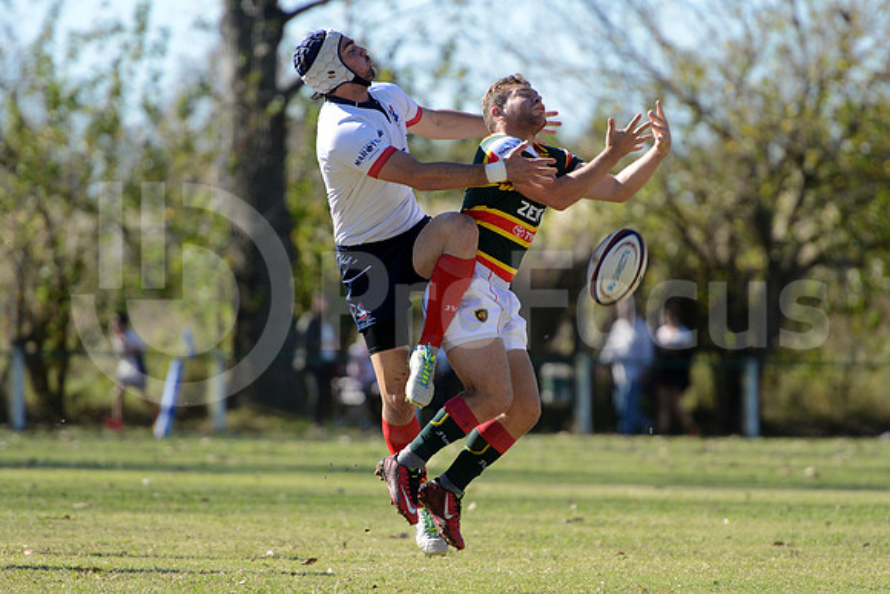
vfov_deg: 5.1
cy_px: 297
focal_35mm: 270
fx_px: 6676
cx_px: 445
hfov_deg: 7.6
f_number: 4
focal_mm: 270
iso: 400
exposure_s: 1/1000
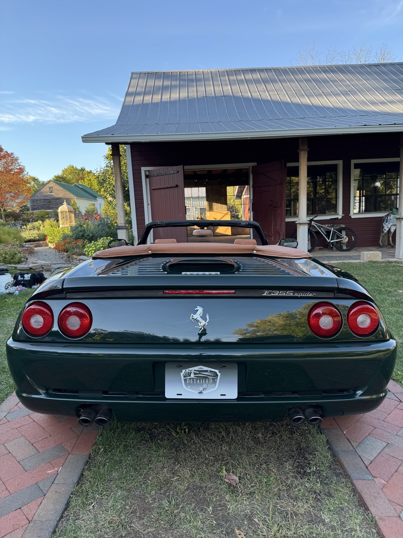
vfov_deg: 71.6
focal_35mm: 24
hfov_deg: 56.8
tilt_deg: -8.4
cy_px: 269
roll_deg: +2.9
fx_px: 373
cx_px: 202
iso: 80
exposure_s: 1/428
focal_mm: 6.76
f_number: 1.78
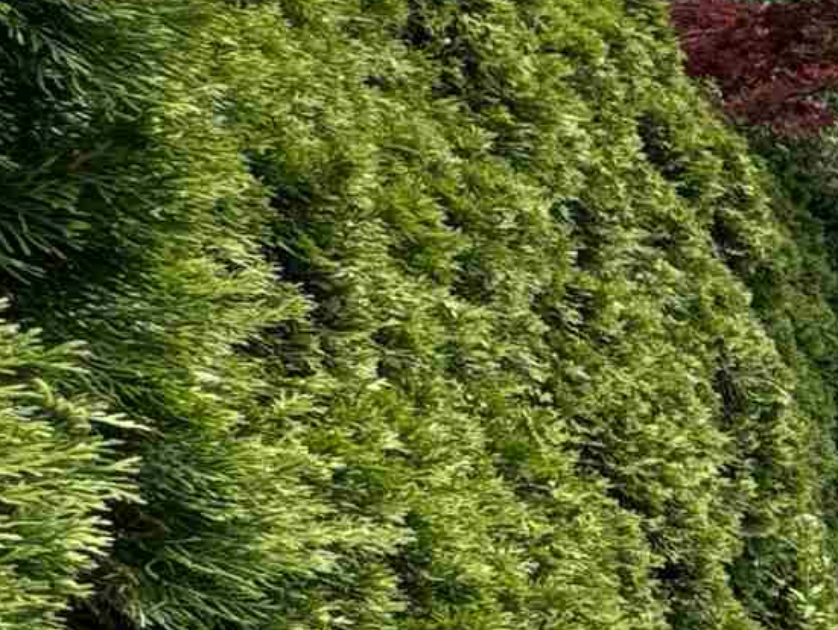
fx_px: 1889
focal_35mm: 78
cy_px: 758
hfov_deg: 14.4
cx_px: 2087
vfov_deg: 18.0
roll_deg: +0.7
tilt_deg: -5.9
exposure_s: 1/569
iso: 40
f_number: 2.2
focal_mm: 2.22
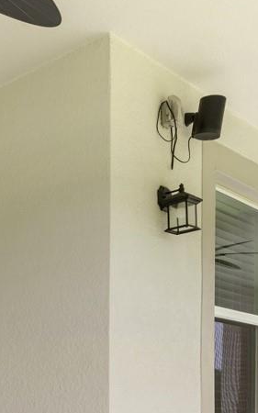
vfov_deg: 32.0
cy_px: 424
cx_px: -106
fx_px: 653
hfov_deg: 19.9
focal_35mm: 58
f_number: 8
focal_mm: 16
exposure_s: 1/100
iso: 200
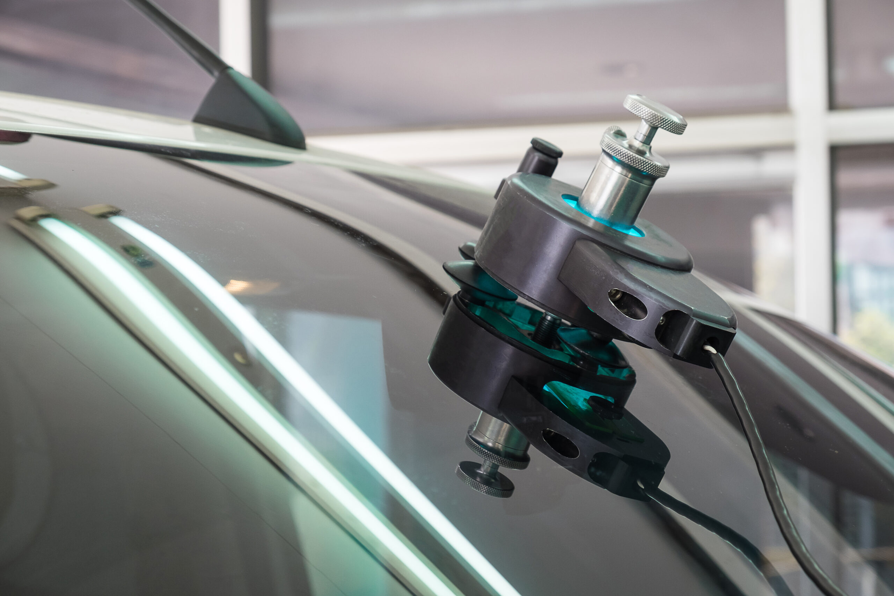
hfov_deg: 26.6
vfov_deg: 17.9
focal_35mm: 76
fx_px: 1887
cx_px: 447
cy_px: 298
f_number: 6.4
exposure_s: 1/60
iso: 640
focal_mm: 50.5
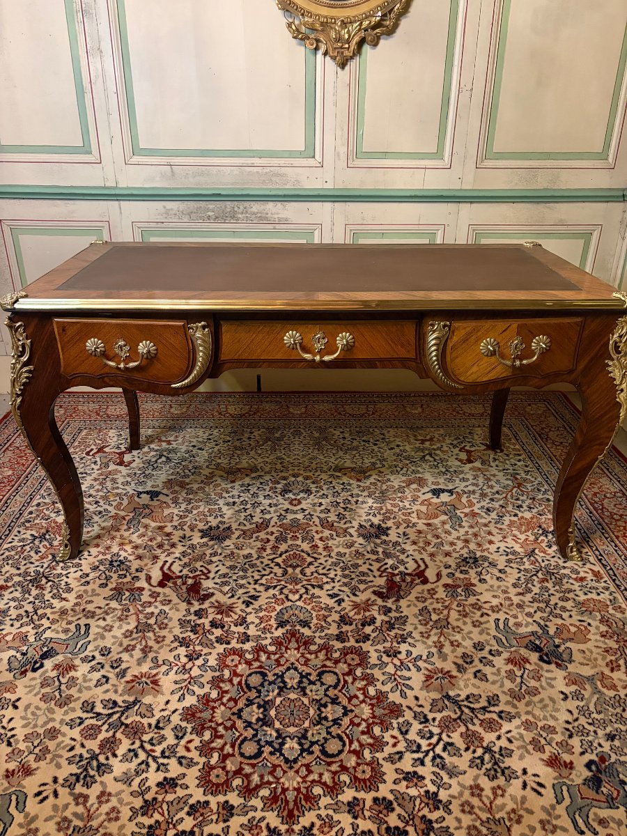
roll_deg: -0.2
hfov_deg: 53.1
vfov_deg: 67.3
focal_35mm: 26
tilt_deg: -24.5
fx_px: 628
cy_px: 418
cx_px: 314
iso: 500
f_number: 1.6
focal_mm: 5.96
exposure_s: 1/25
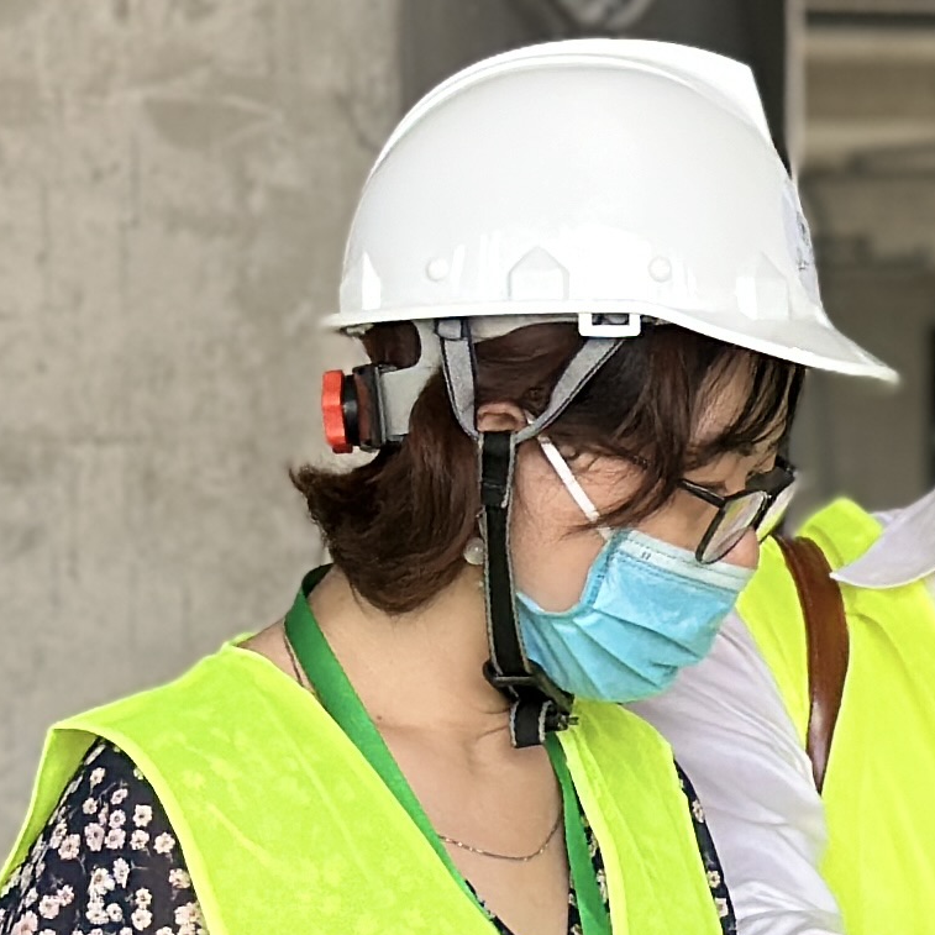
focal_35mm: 226
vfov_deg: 7.7
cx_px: 1131
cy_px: 998
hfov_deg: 7.7
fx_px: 6906
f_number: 1.78
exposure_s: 1/91
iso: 125
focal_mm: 6.86
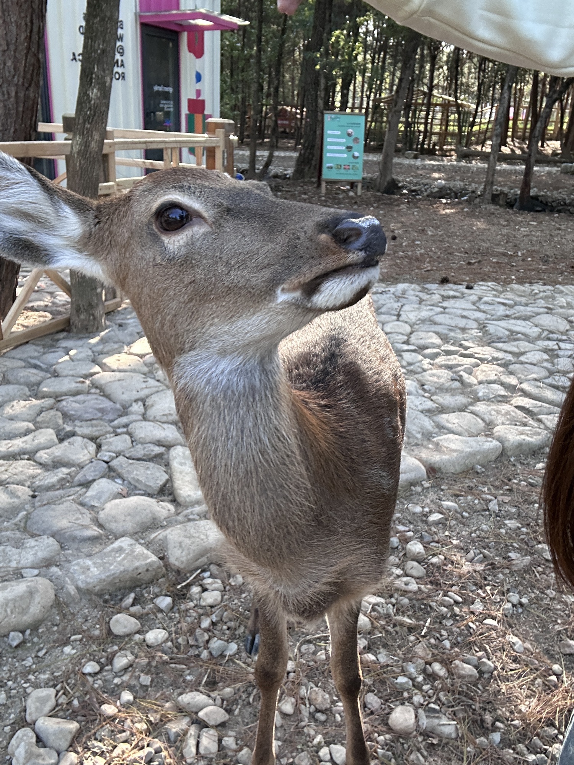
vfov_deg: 60.0
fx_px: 663
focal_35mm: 30
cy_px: 382
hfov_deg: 46.8
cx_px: 287
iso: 50
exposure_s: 1/121
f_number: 1.9
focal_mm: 2.69
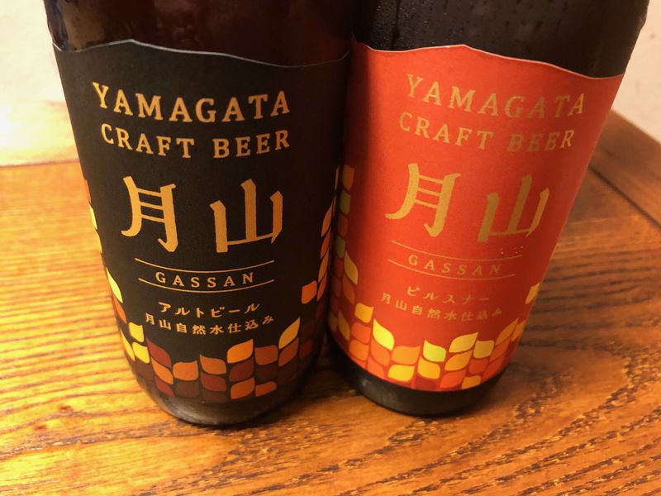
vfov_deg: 49.7
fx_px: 535
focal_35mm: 28
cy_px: 248
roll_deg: -3.8
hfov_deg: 63.4
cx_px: 330
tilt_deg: -38.2
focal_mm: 3.99
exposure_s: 1/4
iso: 100
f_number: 1.8
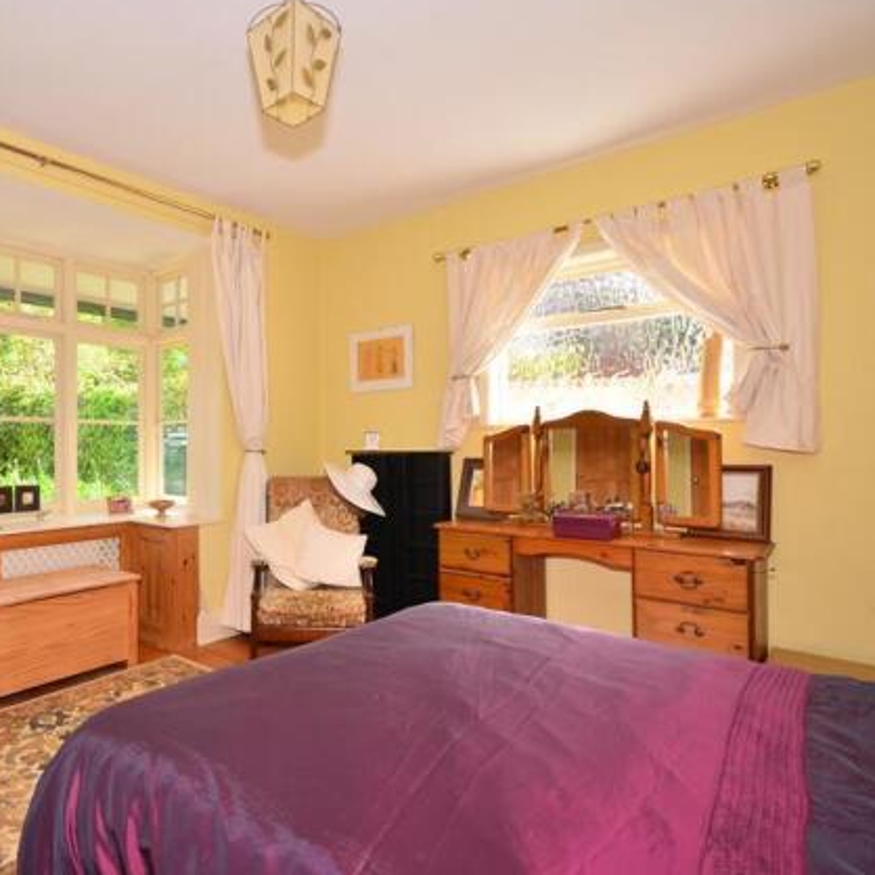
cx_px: 262
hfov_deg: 71.6
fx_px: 572
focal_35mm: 20
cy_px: 428
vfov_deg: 74.8
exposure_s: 1/100
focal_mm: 10
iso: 200
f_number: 5
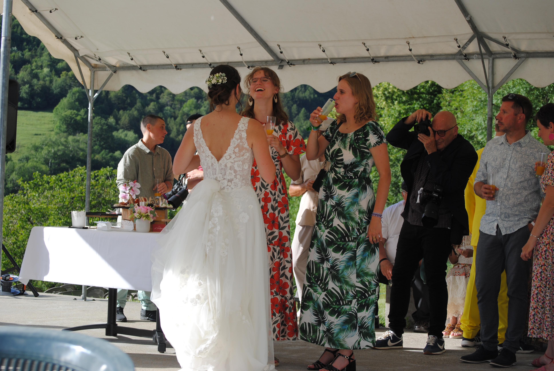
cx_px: 277
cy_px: 186
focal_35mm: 82
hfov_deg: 24.6
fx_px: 1271
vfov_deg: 16.6
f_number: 7.1
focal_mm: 55
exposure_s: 1/200
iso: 100
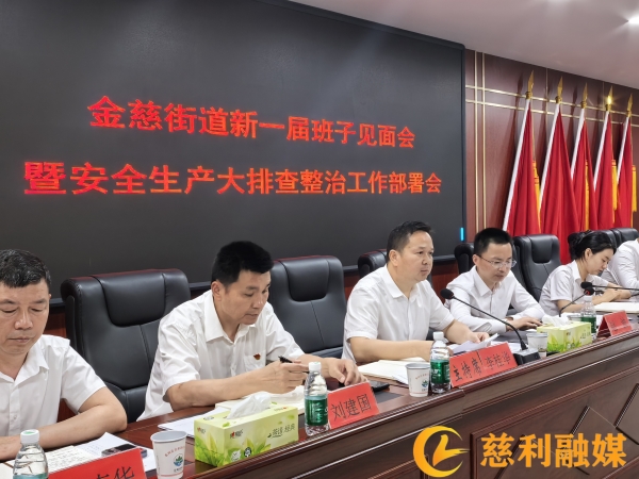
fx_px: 738
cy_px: 240
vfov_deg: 36.0
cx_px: 320
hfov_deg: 46.8
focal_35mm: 40
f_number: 4
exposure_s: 1/100
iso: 640
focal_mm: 5.75
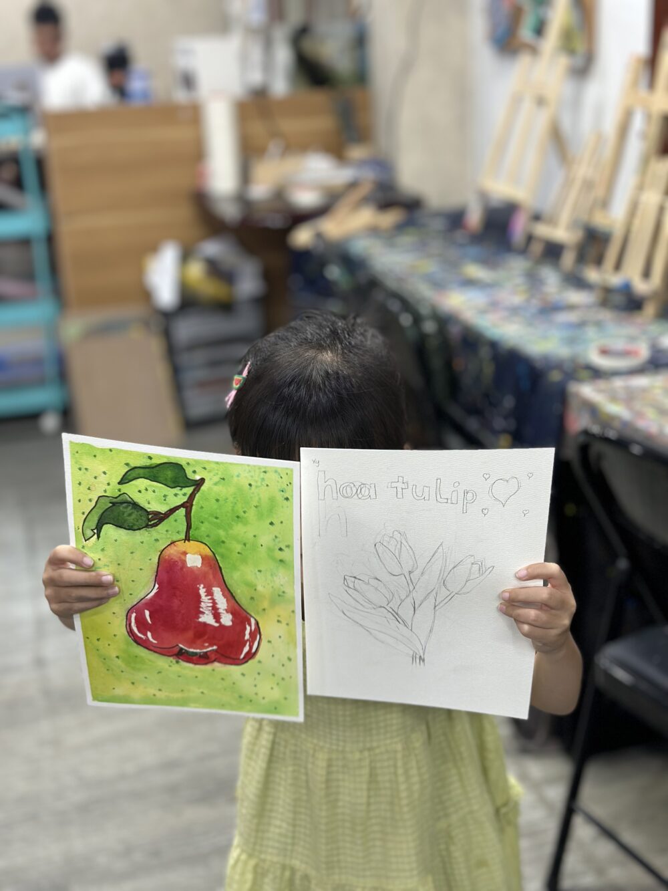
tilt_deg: -20.1
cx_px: 334
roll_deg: +2.2
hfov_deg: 30.3
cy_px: 446
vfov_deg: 39.7
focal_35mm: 48
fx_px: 1235
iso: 125
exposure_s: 1/100
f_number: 1.78
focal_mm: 6.86
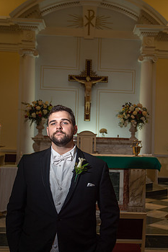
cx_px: 100
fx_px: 315
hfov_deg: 29.8
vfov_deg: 43.5
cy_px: 141
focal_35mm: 45
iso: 200
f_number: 4
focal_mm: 35
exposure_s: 1/125
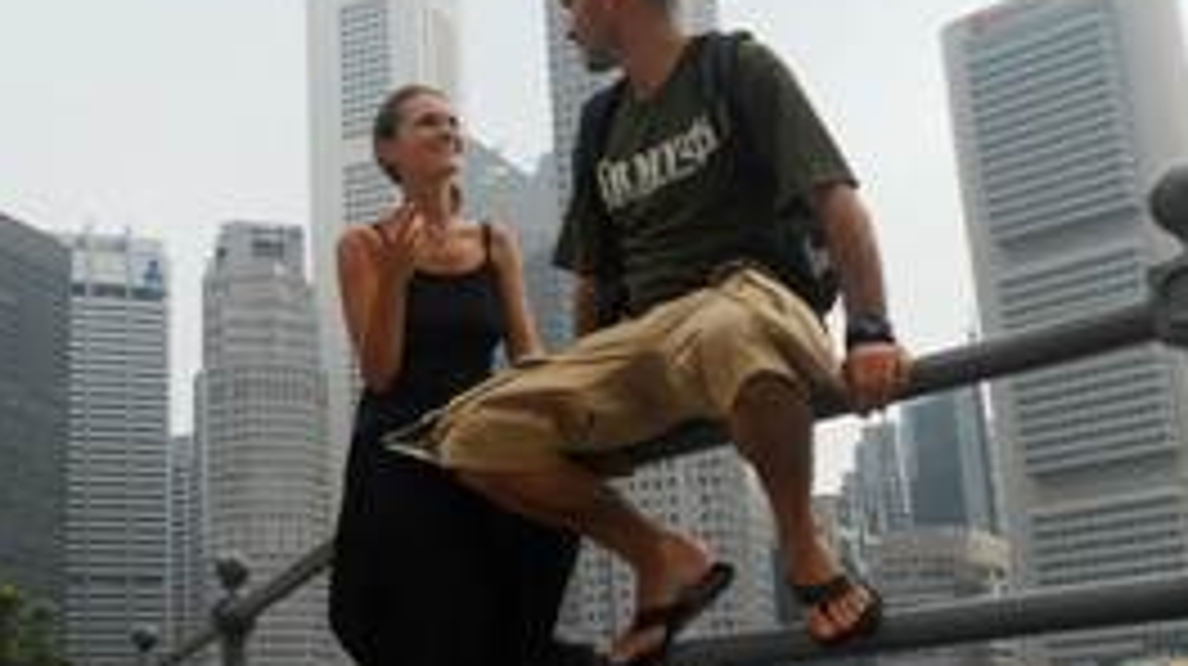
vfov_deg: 21.4
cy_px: 364
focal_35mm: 56
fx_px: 1763
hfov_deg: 36.9
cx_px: 396
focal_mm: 5.8
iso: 80
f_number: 3.5
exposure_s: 1/640
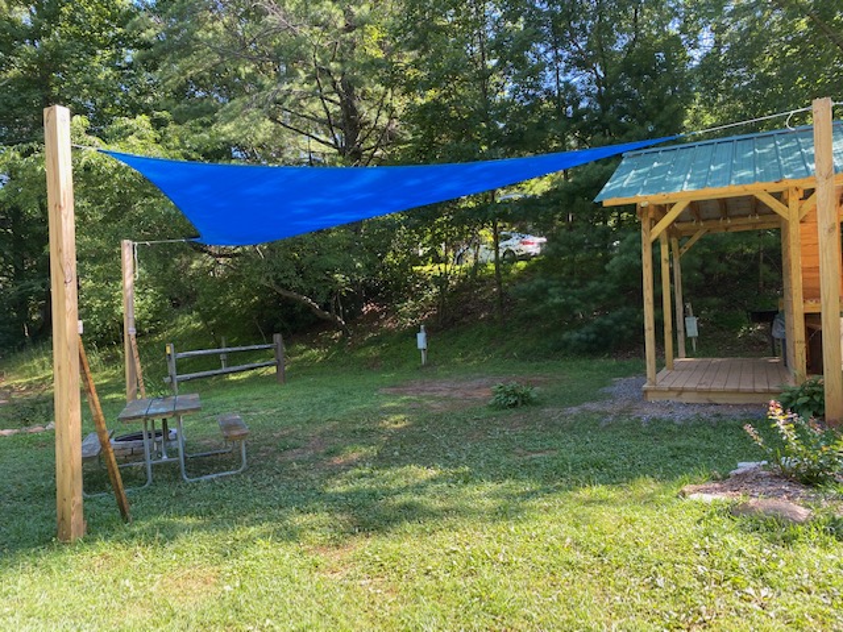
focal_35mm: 26
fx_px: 633
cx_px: 422
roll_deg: +1.8
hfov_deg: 67.3
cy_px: 316
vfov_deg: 53.1
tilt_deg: +0.5
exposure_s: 1/130
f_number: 1.8
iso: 32
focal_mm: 4.25
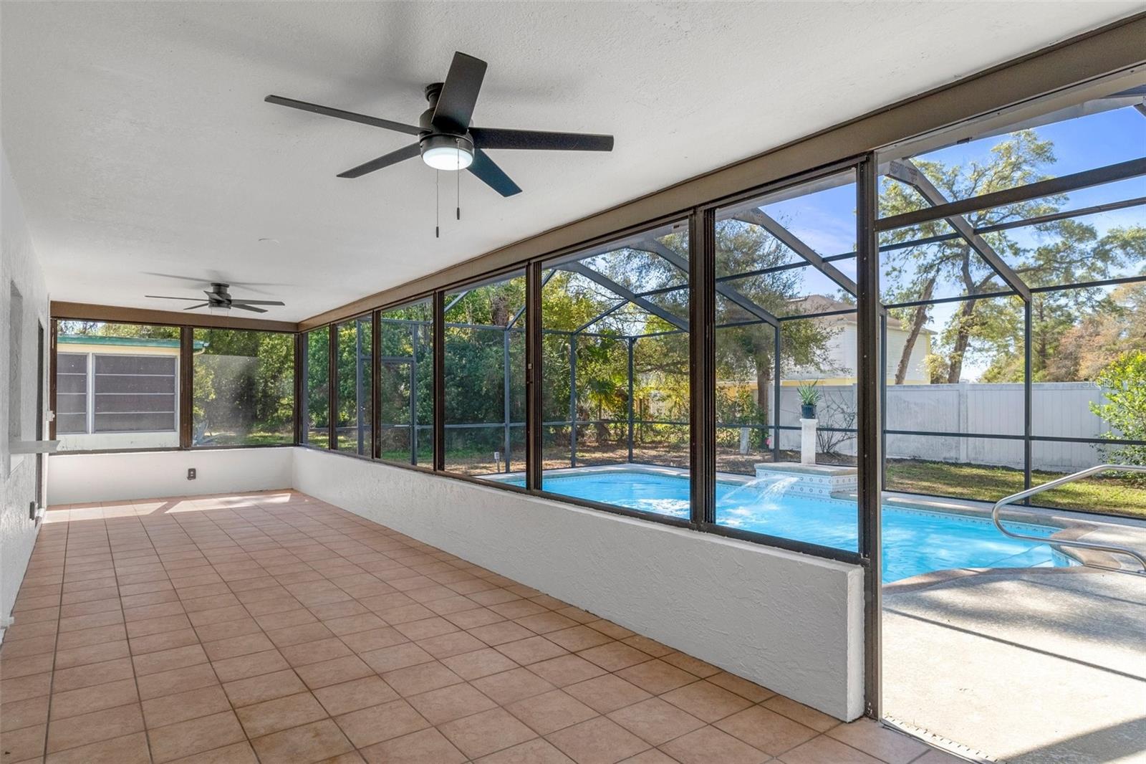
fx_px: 621
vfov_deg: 63.2
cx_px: 573
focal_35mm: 20
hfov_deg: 85.4
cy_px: 382
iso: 320
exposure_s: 1/750
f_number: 8
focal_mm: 13
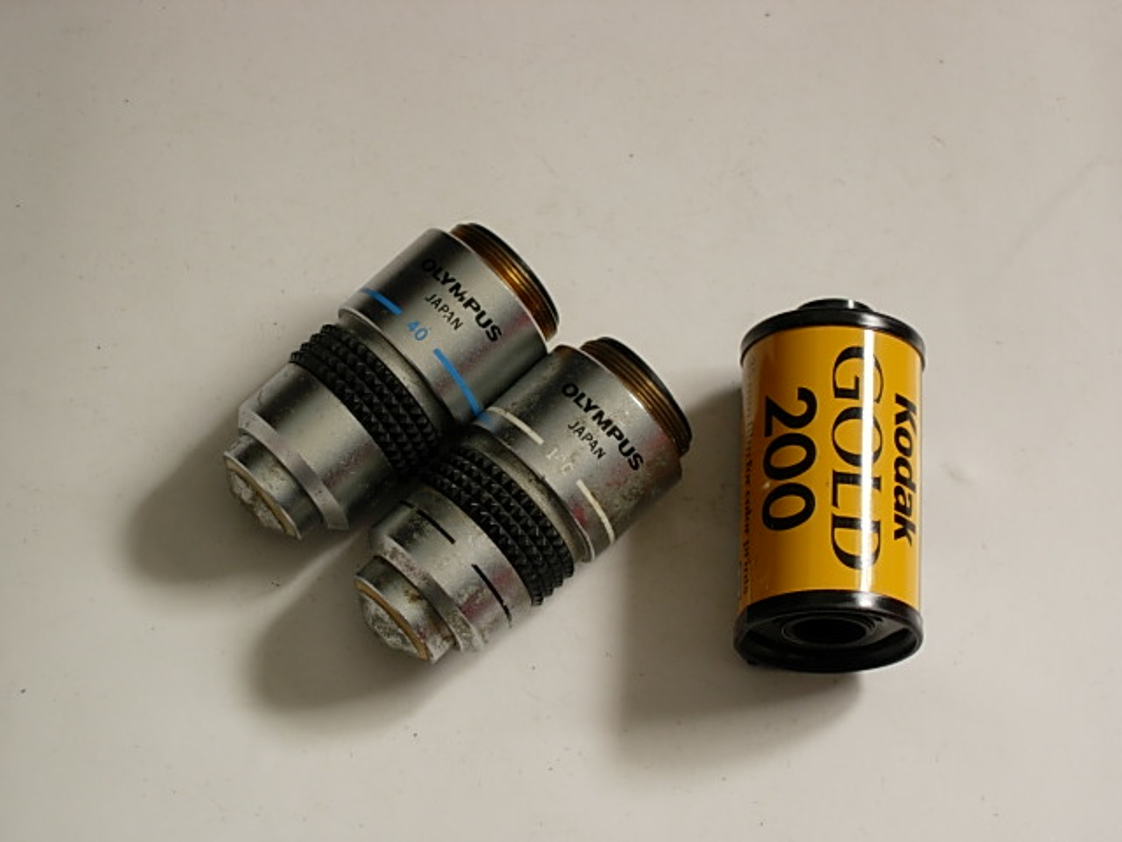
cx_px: 561
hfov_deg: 17.4
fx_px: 3663
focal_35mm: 113
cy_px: 421
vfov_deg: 13.1
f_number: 4.9
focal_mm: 23.4
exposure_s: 1/4.6
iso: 64
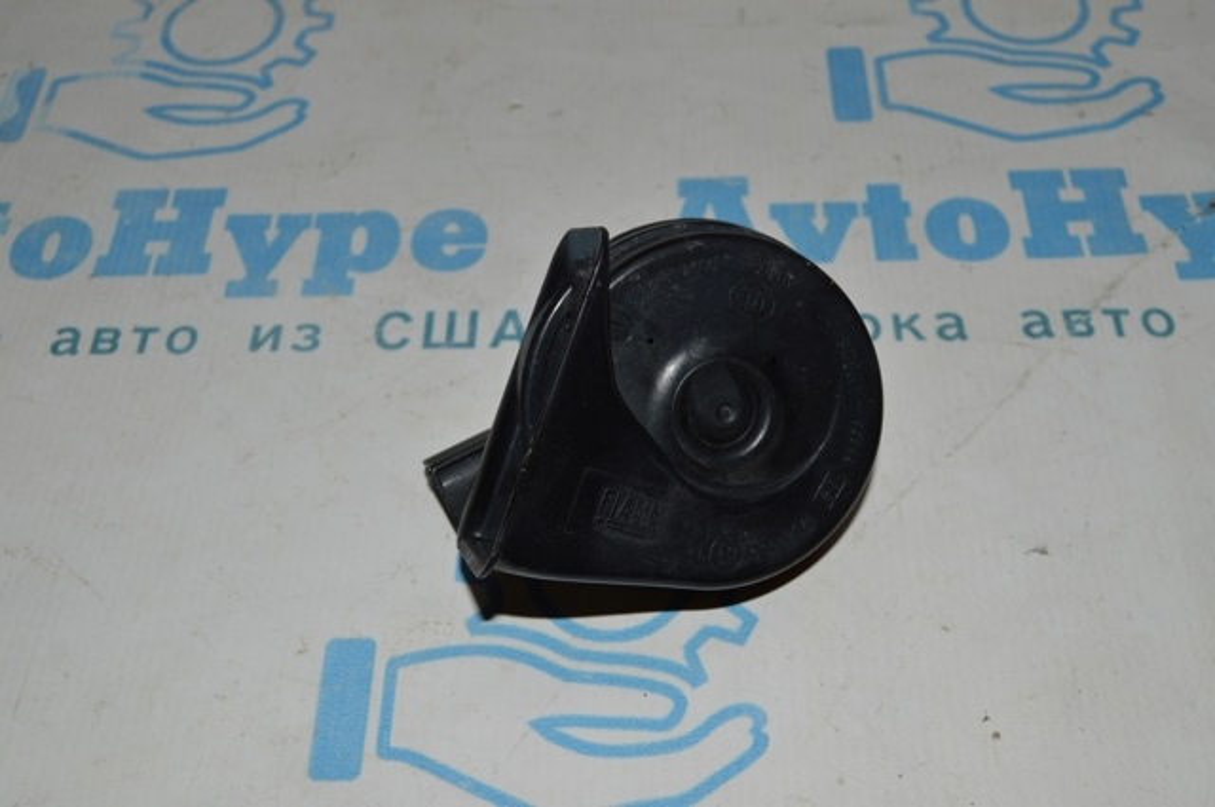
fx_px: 1365
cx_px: 608
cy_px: 404
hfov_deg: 48.0
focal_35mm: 40
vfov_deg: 32.9
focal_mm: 27
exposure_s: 1/60
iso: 100
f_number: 8
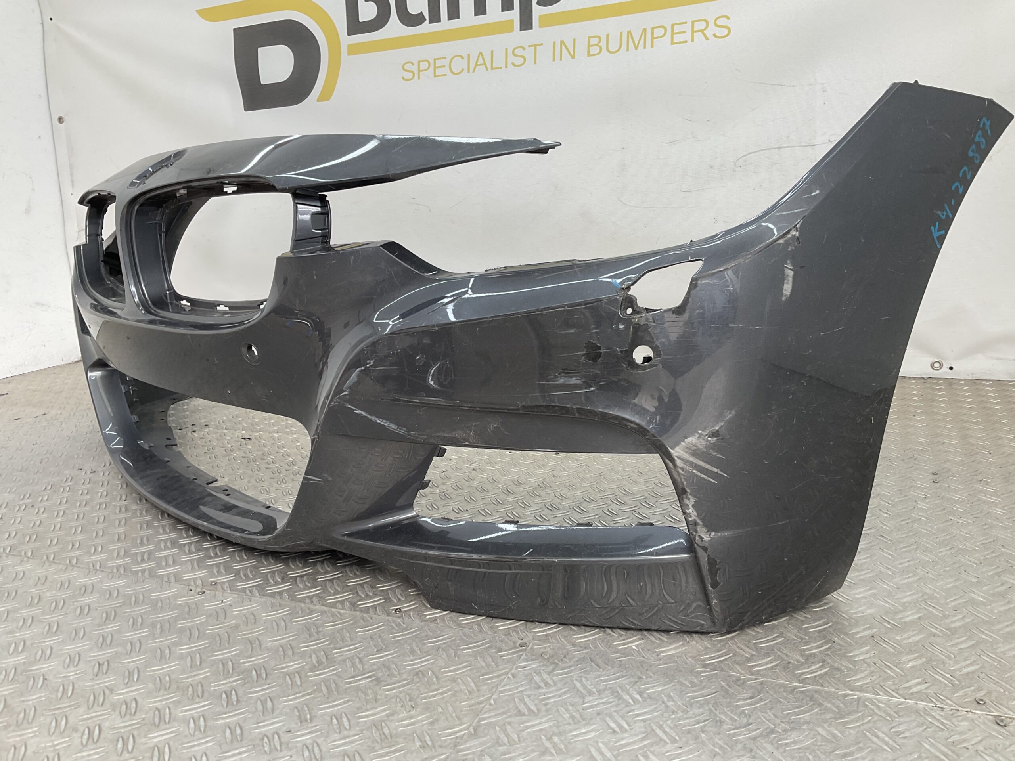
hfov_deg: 61.7
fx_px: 850
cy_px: 380
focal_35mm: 29
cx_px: 508
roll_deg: +3.8
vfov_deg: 48.2
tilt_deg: -13.2
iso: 20
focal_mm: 3
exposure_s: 1/120
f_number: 1.8
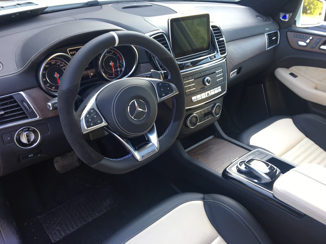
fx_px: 273
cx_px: 163
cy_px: 122
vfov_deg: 48.2
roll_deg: -6.8
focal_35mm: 29
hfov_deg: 61.7
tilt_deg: -34.7
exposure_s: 1/50
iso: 32
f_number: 2.2
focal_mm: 4.15
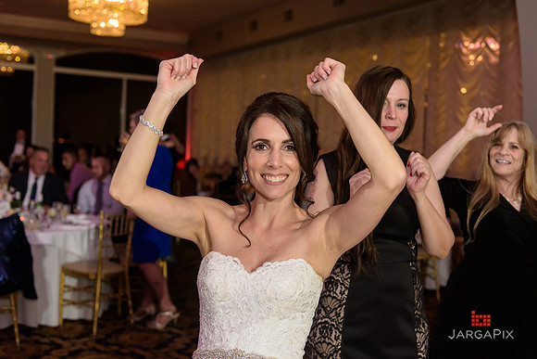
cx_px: 268
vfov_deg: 28.1
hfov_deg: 41.1
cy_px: 180
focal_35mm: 48
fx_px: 716
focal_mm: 48
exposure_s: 1/125
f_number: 3.2
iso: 1600
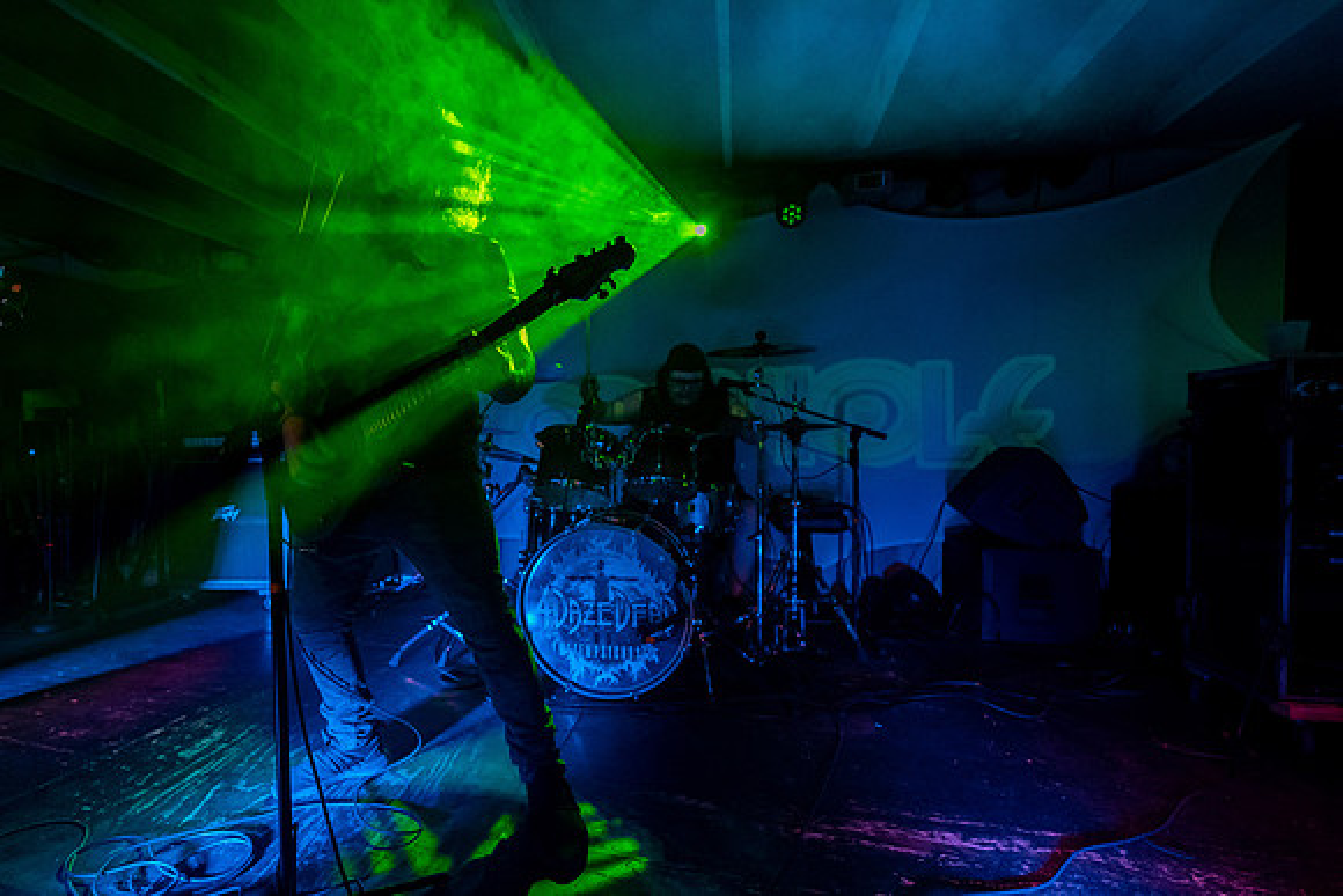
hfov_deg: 90.3
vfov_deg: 69.3
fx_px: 648
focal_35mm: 17
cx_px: 510
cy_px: 458
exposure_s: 1/200
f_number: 2.8
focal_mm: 14
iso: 3200
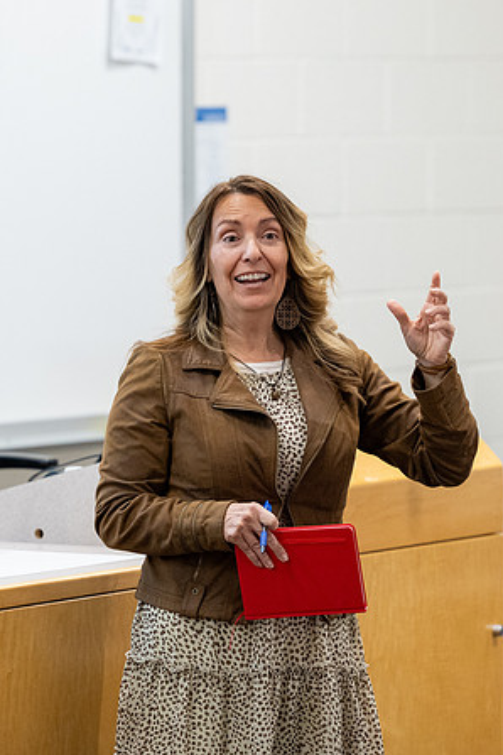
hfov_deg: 5.3
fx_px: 5407
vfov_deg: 8.0
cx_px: 333
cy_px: 278
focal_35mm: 258
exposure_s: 1/200
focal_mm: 135
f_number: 3.2
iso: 1250
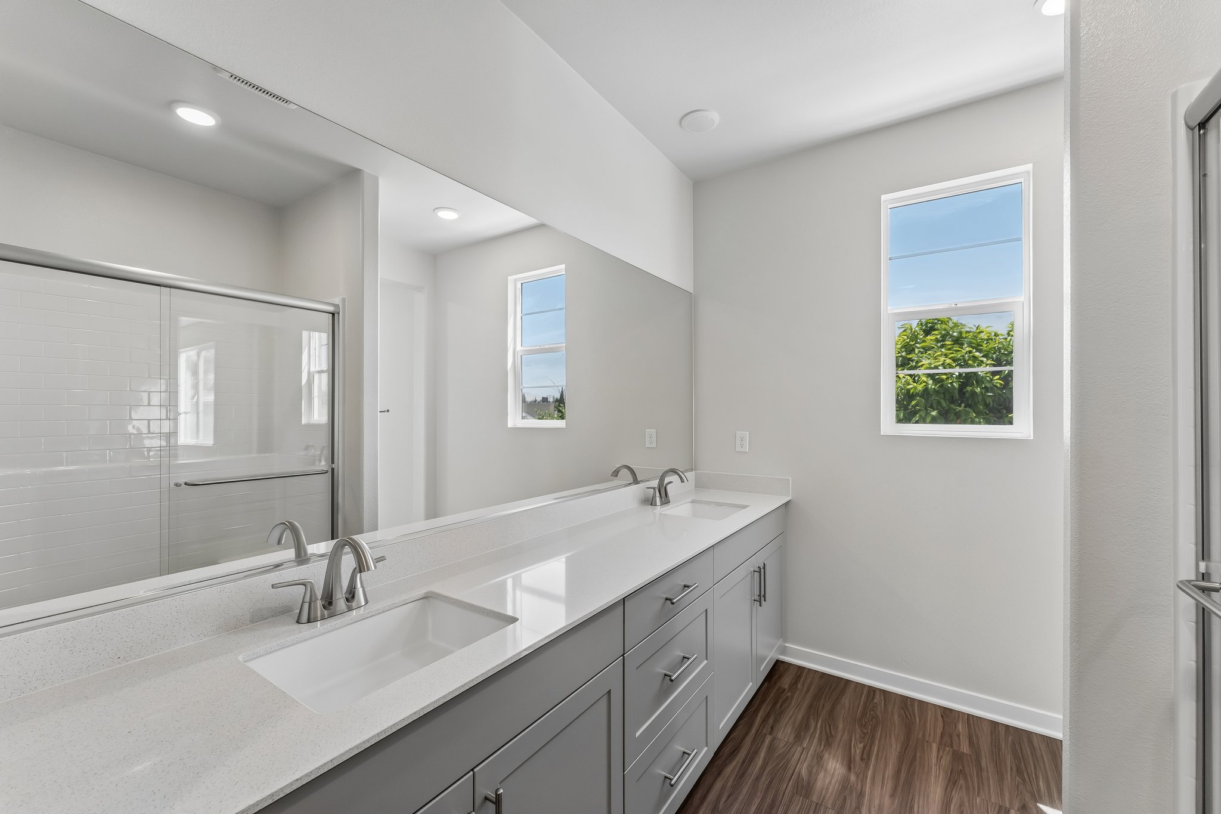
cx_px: 610
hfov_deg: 104.3
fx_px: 475
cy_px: 407
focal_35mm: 14
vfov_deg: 81.2
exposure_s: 1/60
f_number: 8
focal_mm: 14
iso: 200
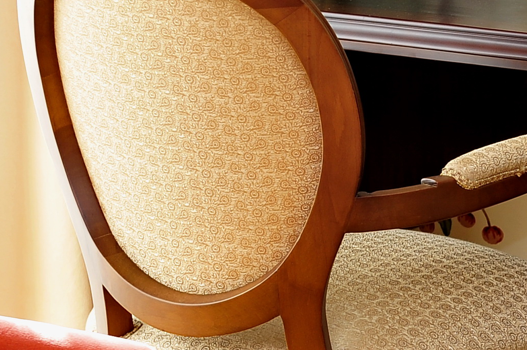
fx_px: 3335
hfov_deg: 8.9
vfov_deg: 6.0
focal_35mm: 228
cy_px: 236
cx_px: 621
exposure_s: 1/25
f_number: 5.6
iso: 200
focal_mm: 55
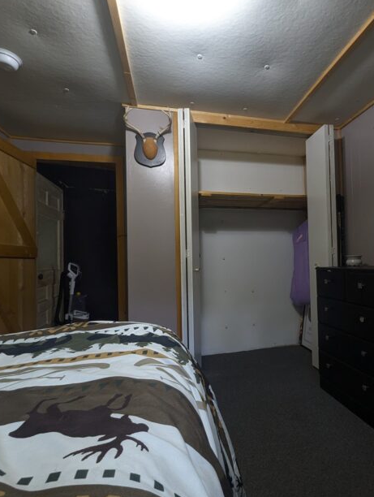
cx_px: 236
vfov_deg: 90.9
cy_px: 253
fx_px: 244
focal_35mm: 17
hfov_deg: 73.5
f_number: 2.2
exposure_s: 1/40
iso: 342
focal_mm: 1.95
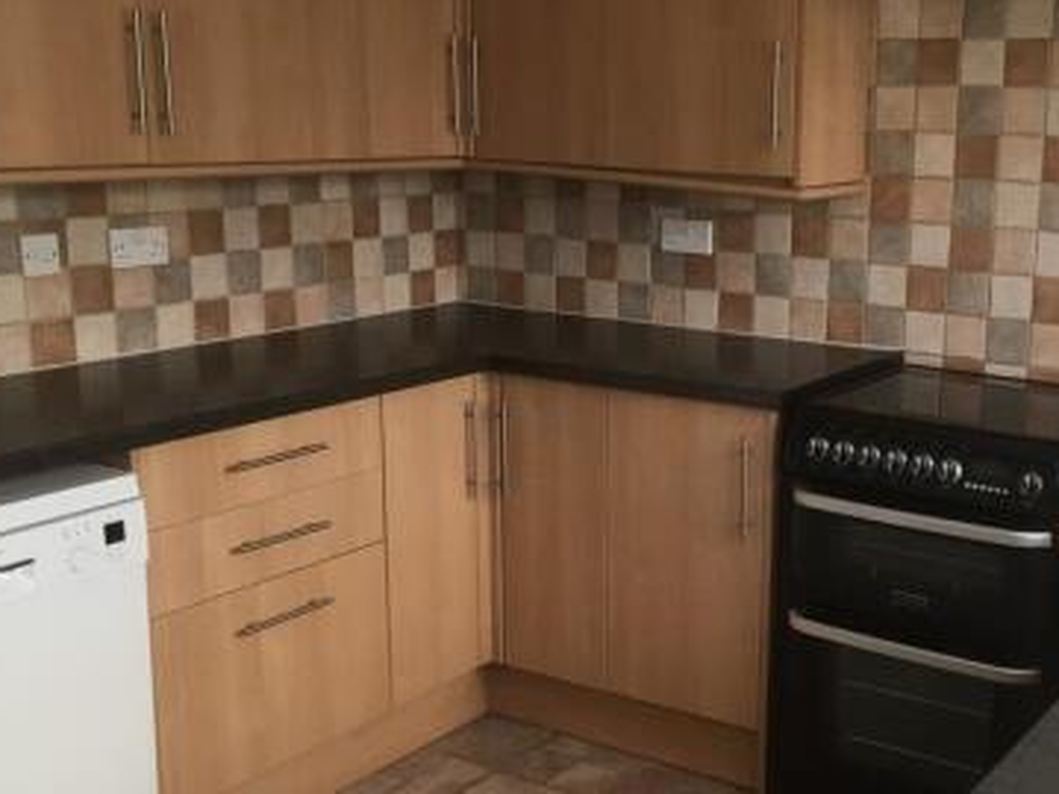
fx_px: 1438
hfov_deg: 39.9
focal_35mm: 47
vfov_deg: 30.8
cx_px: 722
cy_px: 448
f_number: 2.2
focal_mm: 4.15
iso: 50
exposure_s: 1/33
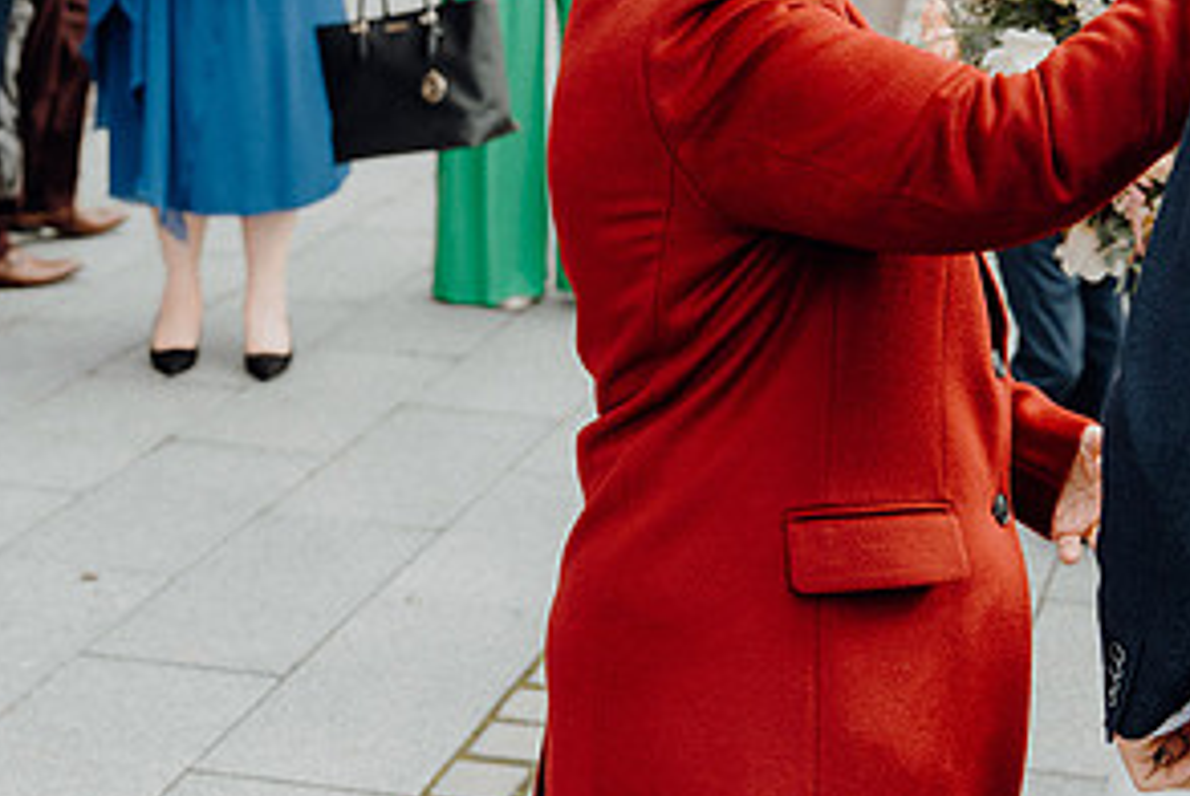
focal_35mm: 83
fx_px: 2746
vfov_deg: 16.4
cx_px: 885
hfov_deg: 24.2
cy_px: 148
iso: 160
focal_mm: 42
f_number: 3.5
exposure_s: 1/200
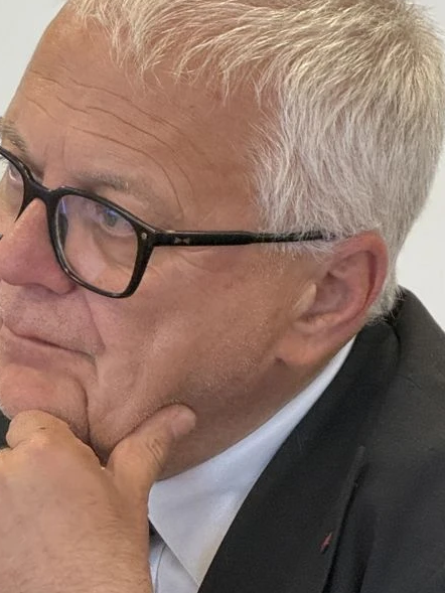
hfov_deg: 4.6
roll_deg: -1.2
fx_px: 5586
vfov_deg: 6.1
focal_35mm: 326
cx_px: 91
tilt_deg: -7.6
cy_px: 455
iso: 250
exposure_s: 1/100
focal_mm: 15.66
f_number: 2.8
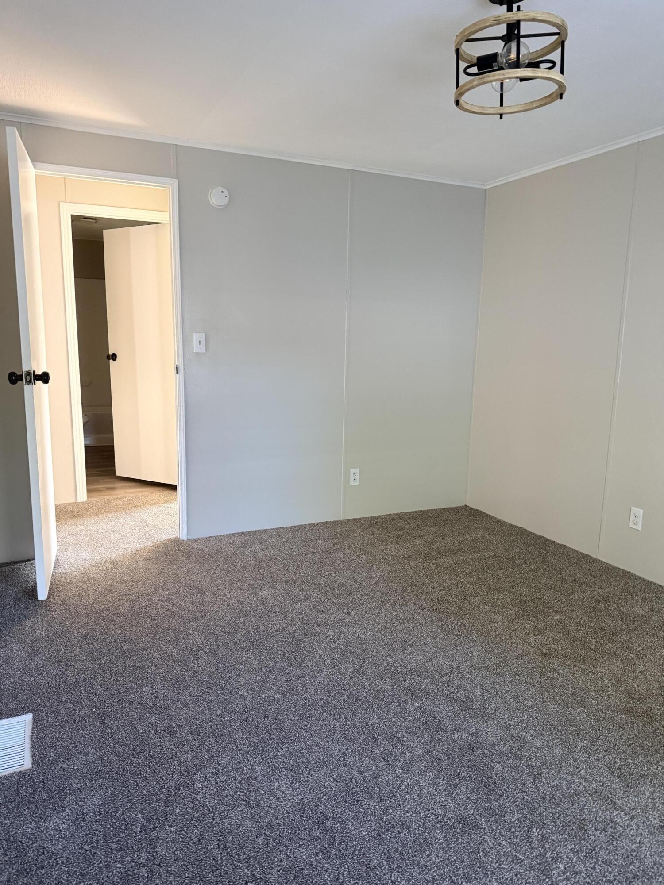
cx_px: 332
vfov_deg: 71.6
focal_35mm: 24
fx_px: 614
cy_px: 442
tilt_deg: -9.6
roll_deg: -1.6
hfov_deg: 56.8
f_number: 1.78
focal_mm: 6.76
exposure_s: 1/60
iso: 500
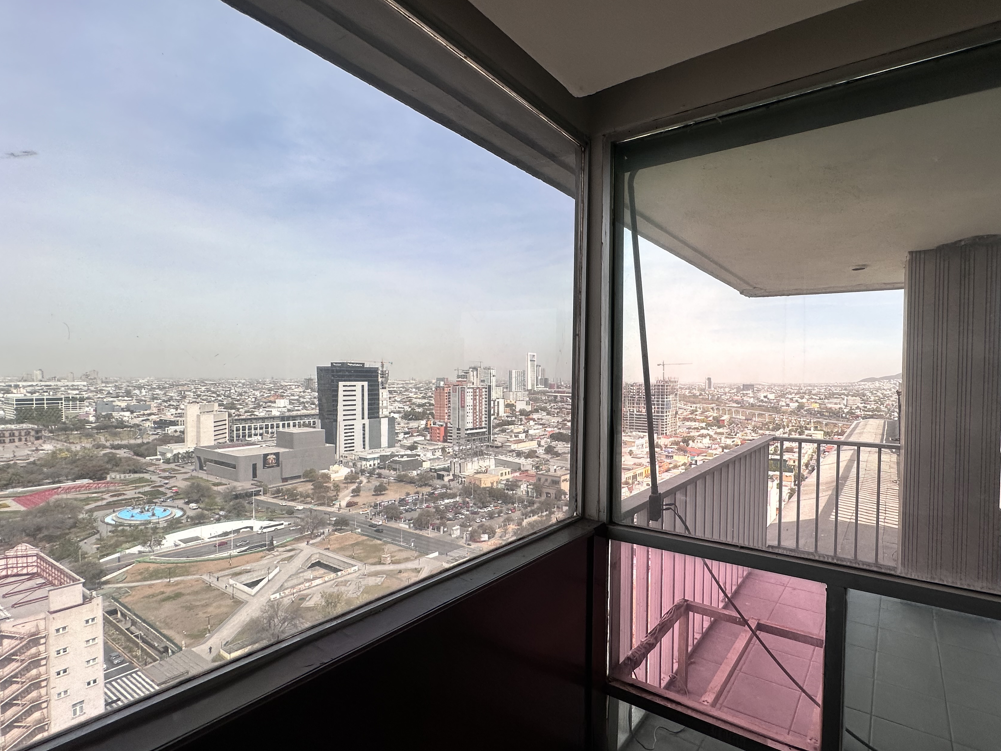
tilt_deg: -0.6
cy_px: 389
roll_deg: -0.8
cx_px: 606
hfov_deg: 89.7
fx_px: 492
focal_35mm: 17
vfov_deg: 74.7
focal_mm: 2.22
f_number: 2.2
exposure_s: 1/109
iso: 40
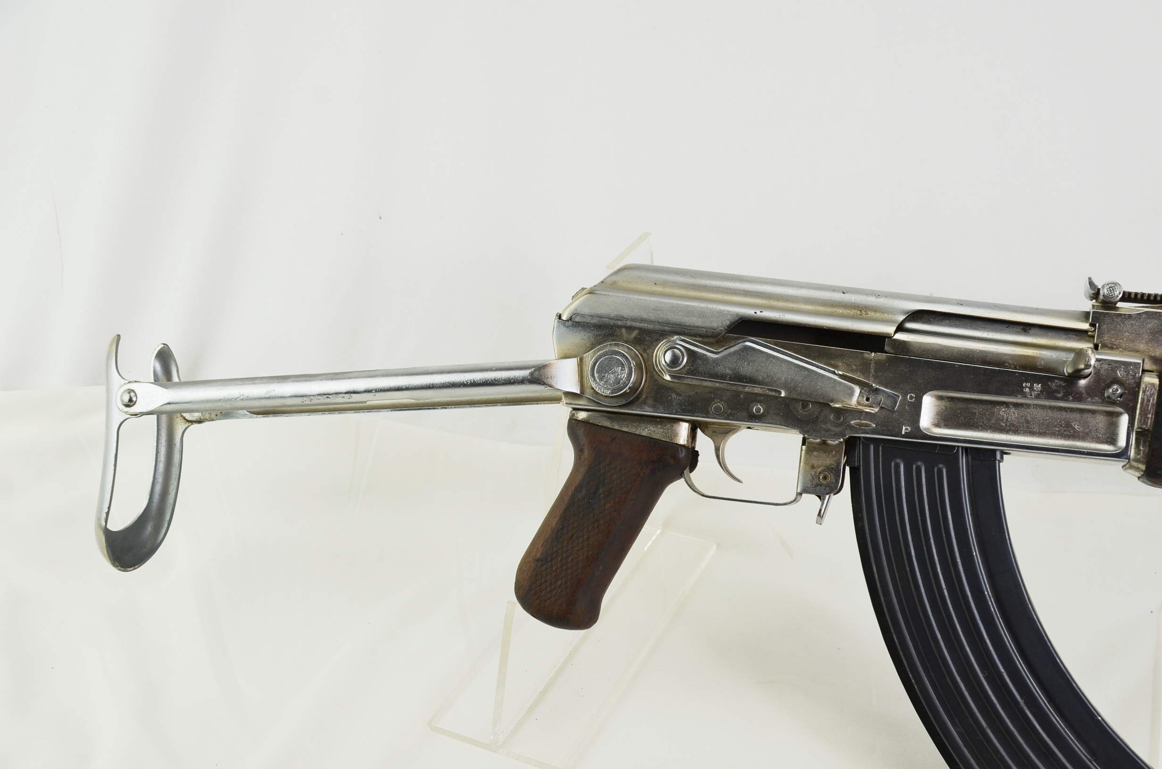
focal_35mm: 42
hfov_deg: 46.5
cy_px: 384
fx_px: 1353
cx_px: 581
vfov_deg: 31.8
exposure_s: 1/125
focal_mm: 28
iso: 280
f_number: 5.6
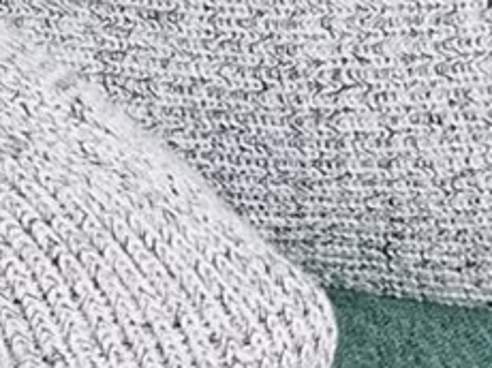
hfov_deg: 8.2
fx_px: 3294
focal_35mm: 232
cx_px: -406
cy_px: -88
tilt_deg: -55.9
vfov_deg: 6.4
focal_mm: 6
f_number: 2
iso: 200
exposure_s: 1/76
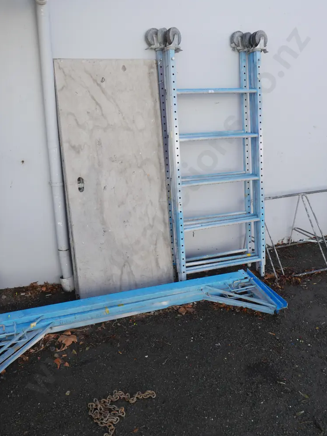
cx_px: 168
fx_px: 391
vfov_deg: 58.4
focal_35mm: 31
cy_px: 213
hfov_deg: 45.4
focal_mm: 15
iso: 200
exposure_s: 1/250
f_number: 5.6
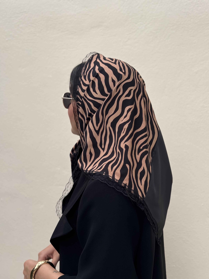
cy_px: 140
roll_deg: +0.0
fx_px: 386
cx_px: 104
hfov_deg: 30.3
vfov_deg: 39.7
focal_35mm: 48
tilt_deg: -4.3
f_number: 1.78
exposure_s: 1/783
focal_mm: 6.76
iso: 64
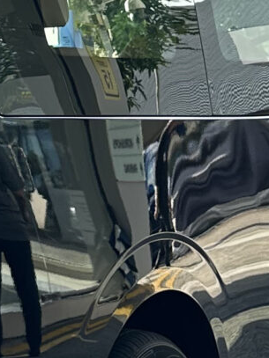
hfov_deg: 9.1
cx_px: -308
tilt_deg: +1.6
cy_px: 63
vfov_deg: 13.0
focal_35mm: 151
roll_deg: +0.2
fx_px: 1565
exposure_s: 1/172
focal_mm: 6.86
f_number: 1.78
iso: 80
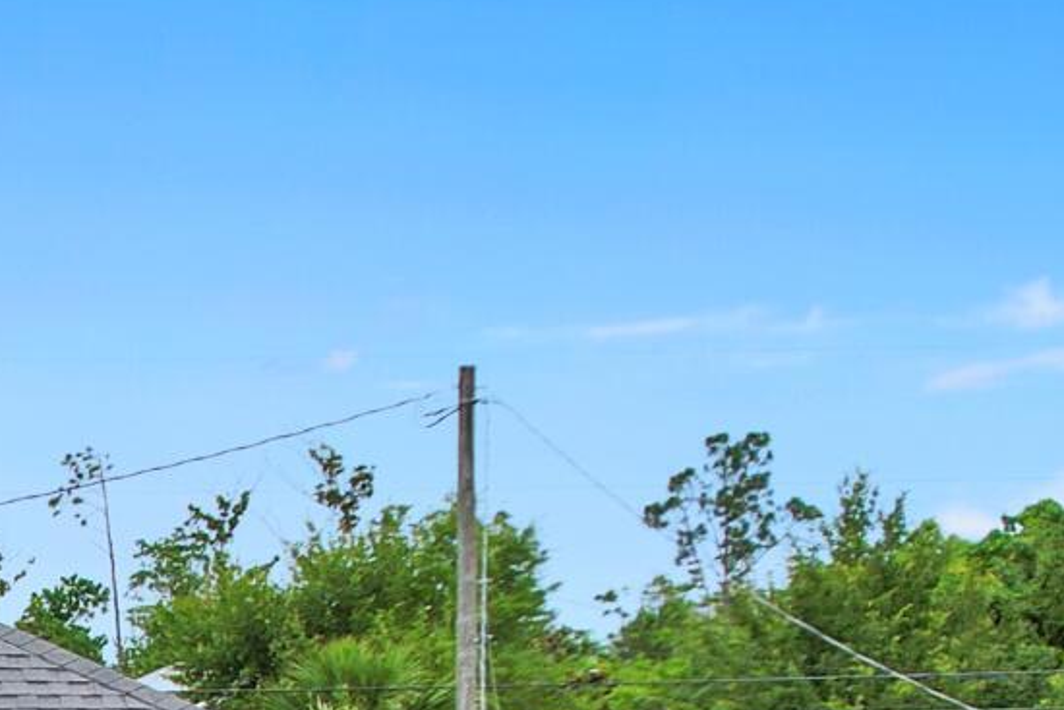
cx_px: -702
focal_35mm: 120
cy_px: 1581
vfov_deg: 10.2
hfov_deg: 15.3
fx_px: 3547
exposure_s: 1/1250
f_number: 2.8
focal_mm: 8.38
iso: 100
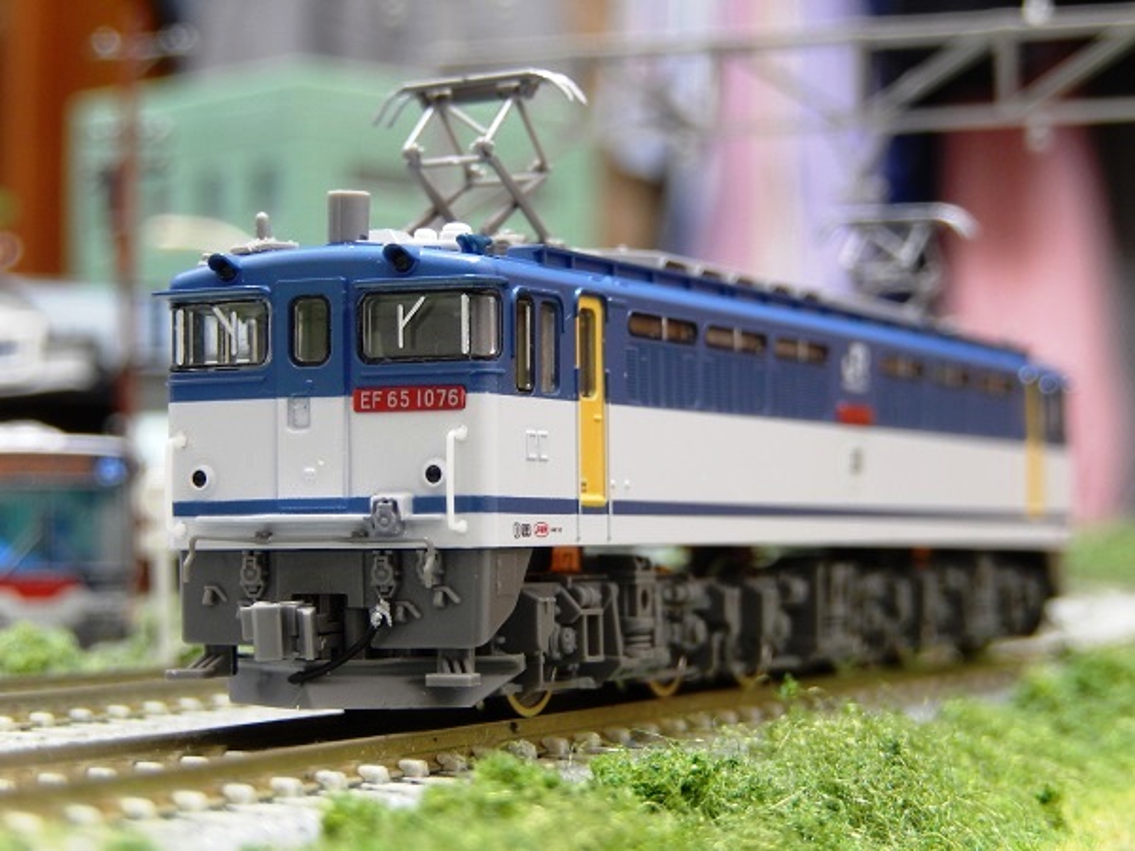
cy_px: 426
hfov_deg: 20.7
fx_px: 3115
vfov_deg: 15.6
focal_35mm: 95
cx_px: 568
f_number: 5.2
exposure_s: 1/1.6
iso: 200
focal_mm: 17
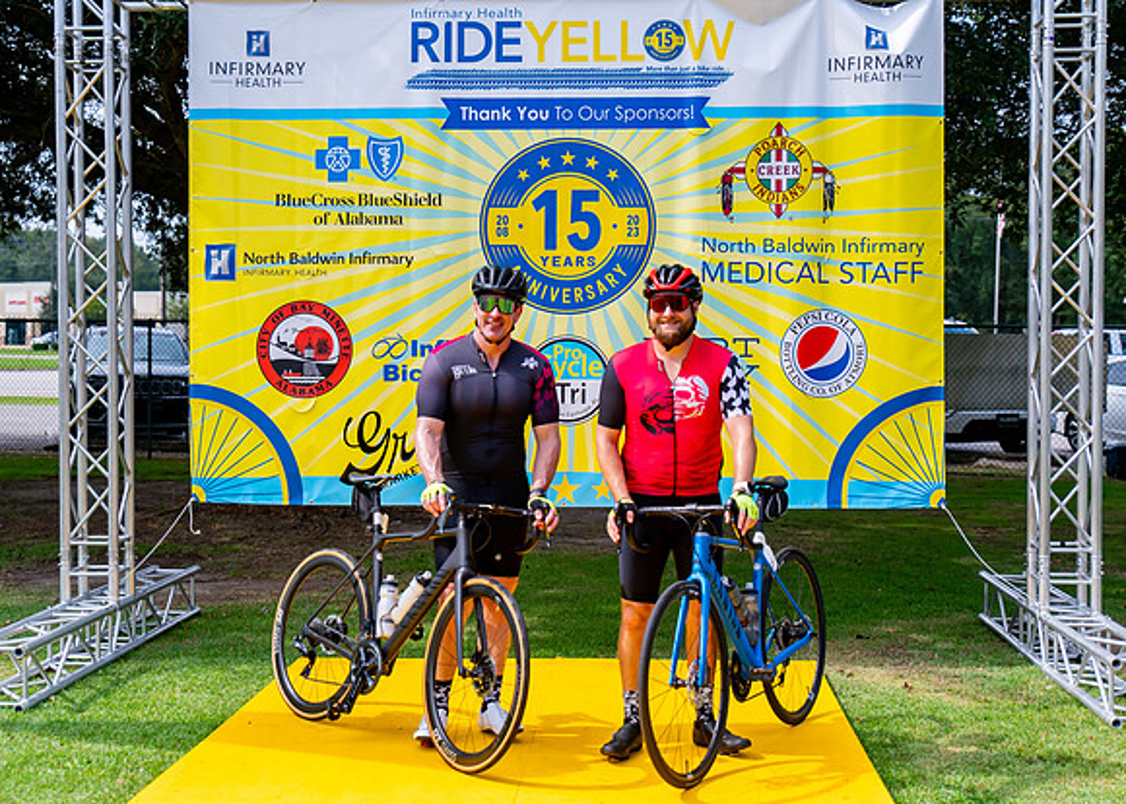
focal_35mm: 66
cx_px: 564
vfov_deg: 21.5
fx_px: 2114
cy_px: 399
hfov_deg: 29.8
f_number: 2.8
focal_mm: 55
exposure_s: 1/6400
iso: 500
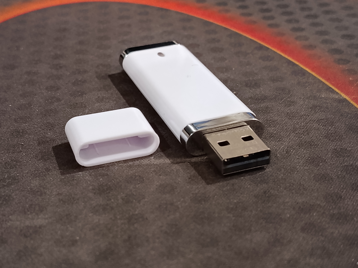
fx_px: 734
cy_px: 134
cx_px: 179
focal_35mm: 71
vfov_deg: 20.7
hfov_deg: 27.4
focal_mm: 5.24
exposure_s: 1/20
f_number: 1.7
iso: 3102
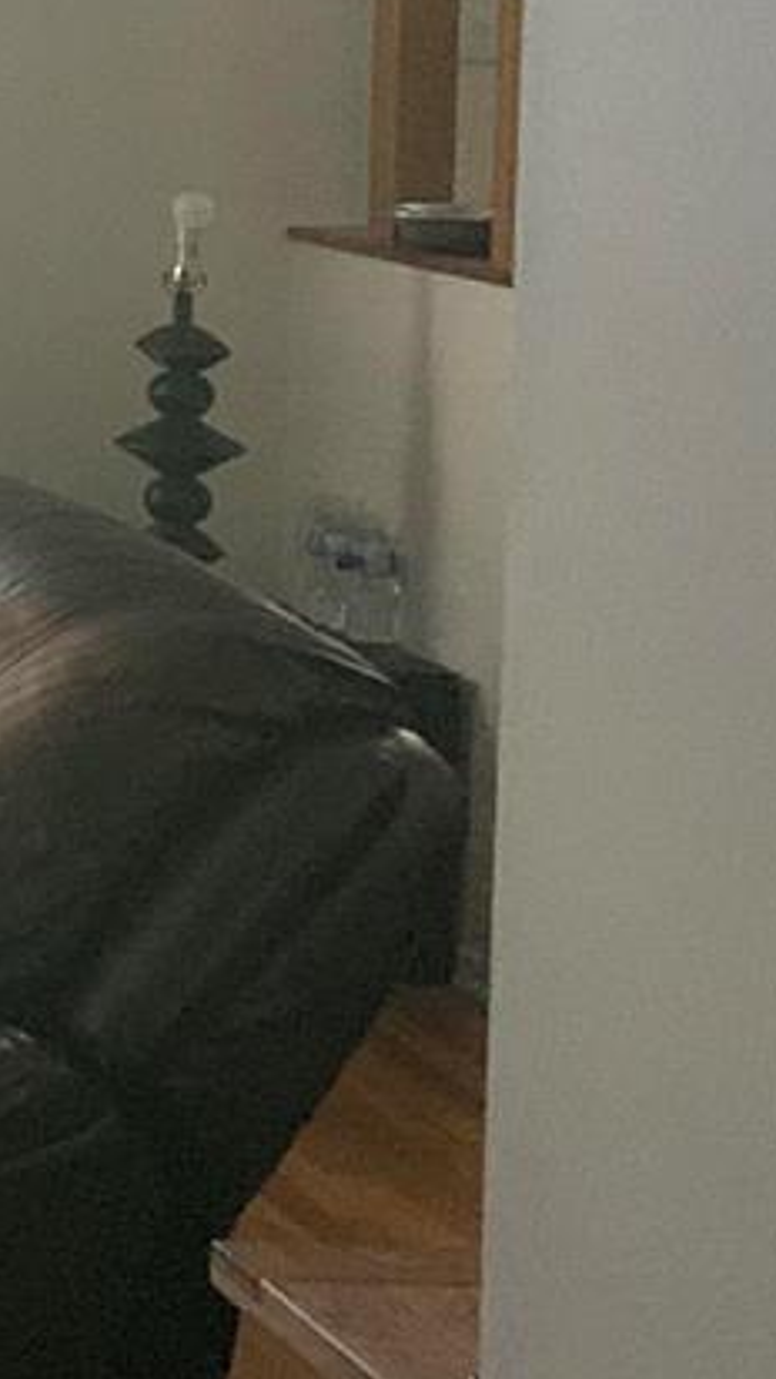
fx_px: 4021
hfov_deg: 8.7
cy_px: 47
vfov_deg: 19.0
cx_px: -1719
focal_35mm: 110
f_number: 1.8
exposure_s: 1/30
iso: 500
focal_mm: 4.25
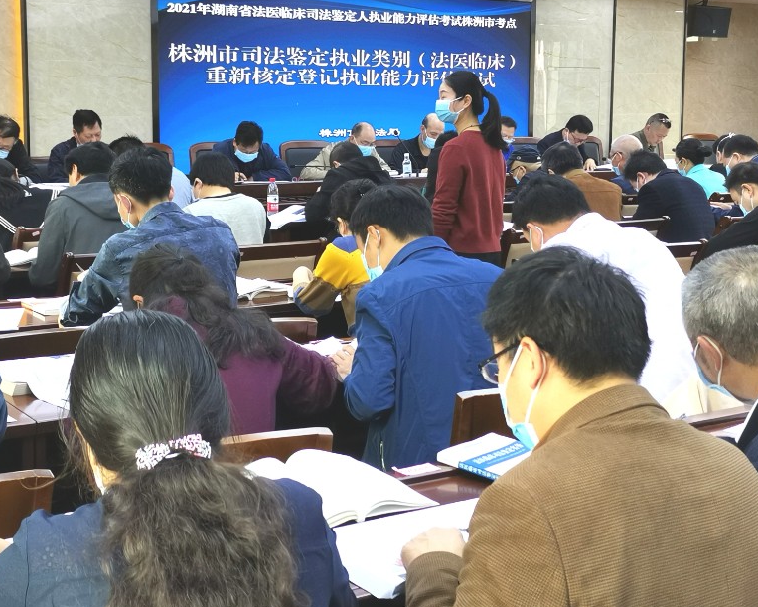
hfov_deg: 34.1
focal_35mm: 55
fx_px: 1234
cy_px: 239
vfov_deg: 27.6
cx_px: 355
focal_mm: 4.75
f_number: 1.8
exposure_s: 1/100
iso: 100
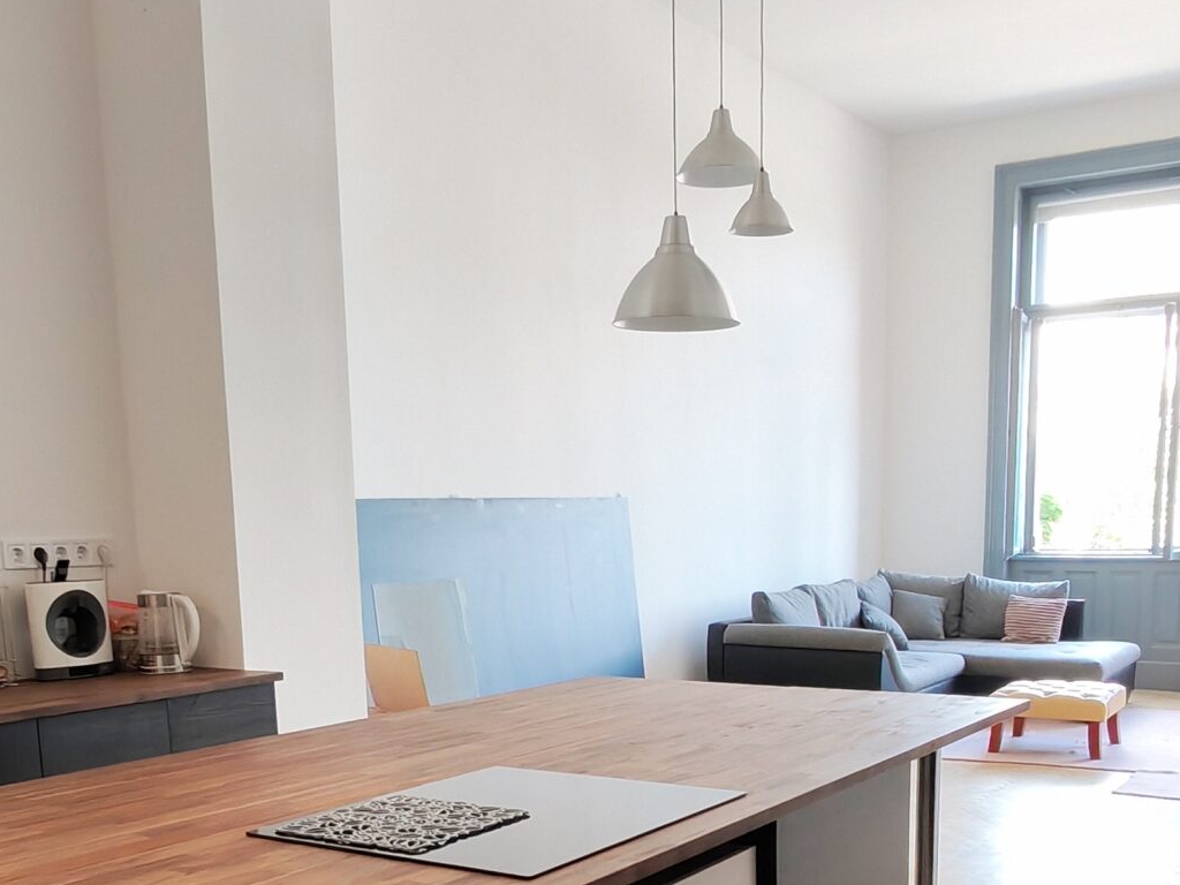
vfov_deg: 34.2
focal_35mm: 40
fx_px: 1364
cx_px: 658
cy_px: 780
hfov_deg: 46.7
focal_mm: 1.96
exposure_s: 1/50
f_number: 2.2
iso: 125
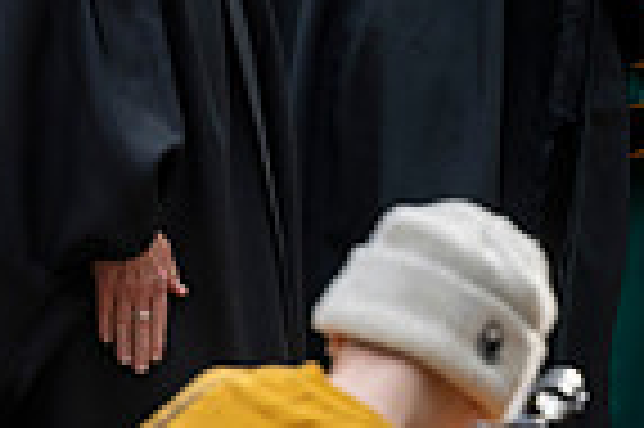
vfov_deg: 2.3
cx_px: 739
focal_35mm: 590
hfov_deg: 3.5
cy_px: -410
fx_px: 10542
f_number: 2.8
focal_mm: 145
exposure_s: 1/500
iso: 160
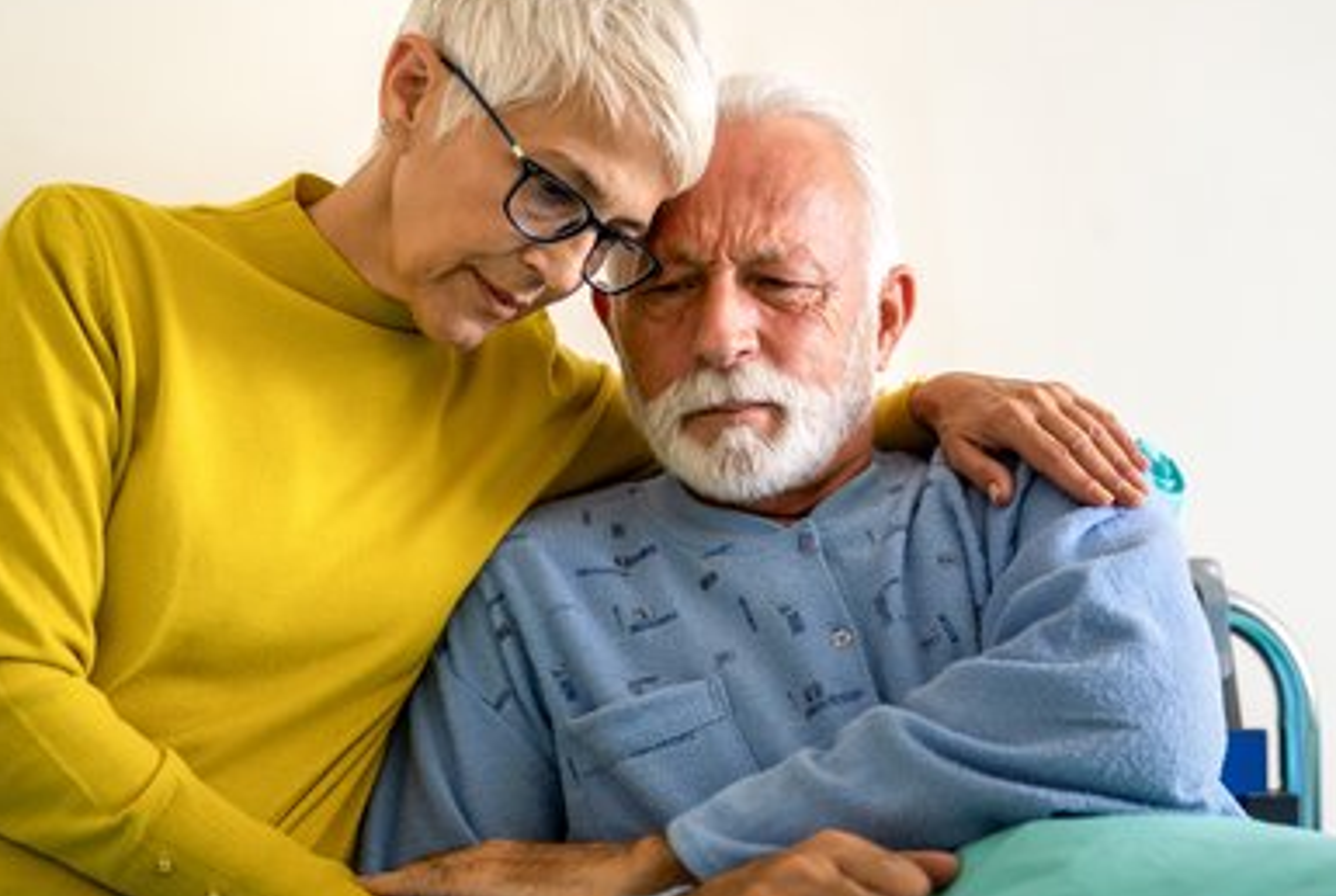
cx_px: 727
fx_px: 2267
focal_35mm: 61
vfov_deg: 22.3
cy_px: 486
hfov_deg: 32.8
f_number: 2.8
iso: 800
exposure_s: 1/320
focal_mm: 51
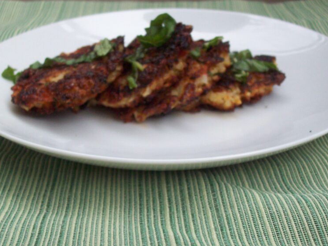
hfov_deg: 32.2
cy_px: 124
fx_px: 568
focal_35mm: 60
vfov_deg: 24.4
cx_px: 159
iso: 160
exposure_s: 1/49.8
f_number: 3.4
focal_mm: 9.4
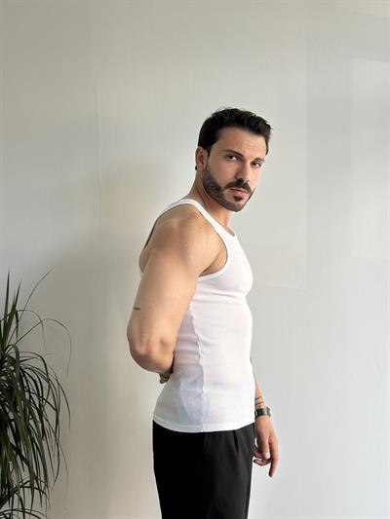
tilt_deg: -0.9
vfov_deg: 39.6
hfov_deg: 30.3
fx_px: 721
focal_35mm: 48
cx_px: 195
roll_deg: -0.5
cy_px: 260
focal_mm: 6.86
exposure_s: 1/314
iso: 80
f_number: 1.78
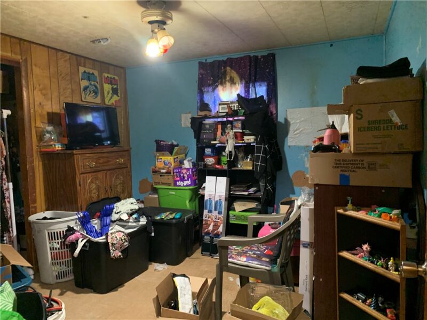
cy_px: 160
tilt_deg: -4.3
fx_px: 321
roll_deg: +1.7
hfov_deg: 67.3
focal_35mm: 26
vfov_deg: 53.1
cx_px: 214
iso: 640
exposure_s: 1/30
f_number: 1.8
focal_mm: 4.25
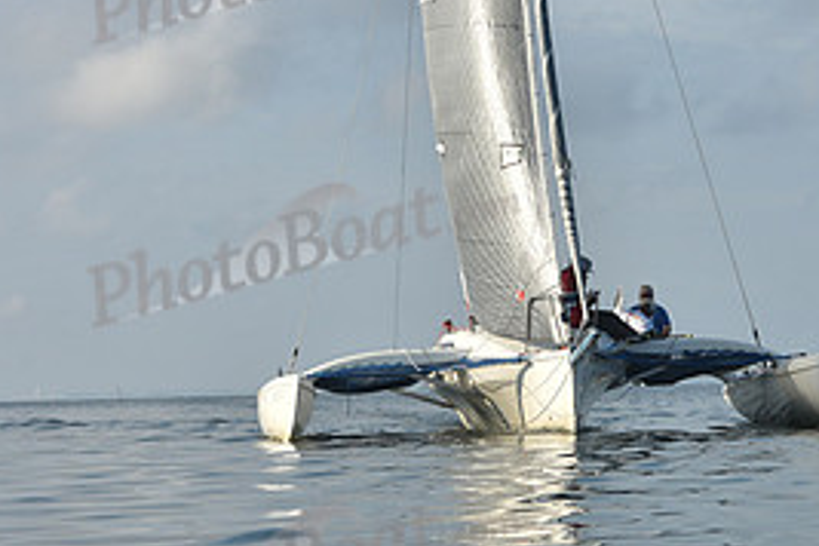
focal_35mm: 152
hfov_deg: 13.4
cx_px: 681
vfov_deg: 9.0
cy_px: 363
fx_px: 3458
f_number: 10
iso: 320
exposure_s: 1/800
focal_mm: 70
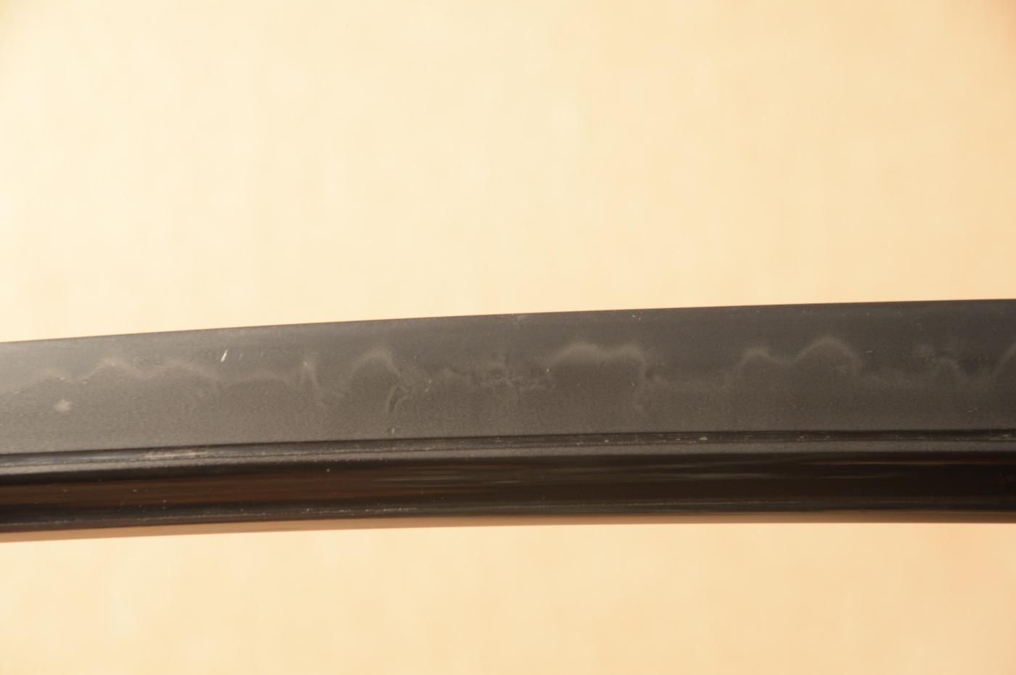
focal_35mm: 202
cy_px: 338
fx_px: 5710
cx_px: 508
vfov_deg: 6.8
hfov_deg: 10.2
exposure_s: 1/1.6
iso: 400
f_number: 11
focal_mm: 135
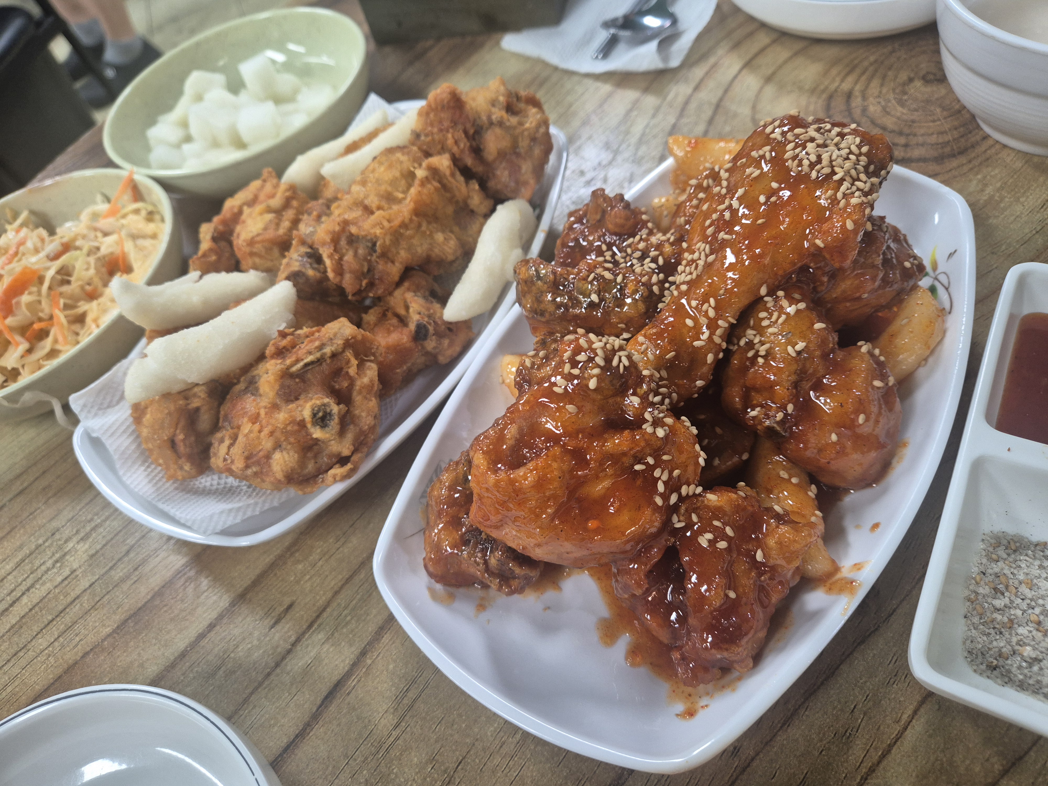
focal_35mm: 23
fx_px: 696
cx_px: 524
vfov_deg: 58.9
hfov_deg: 73.9
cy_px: 393
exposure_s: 1/120
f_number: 1.8
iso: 250
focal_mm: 5.4
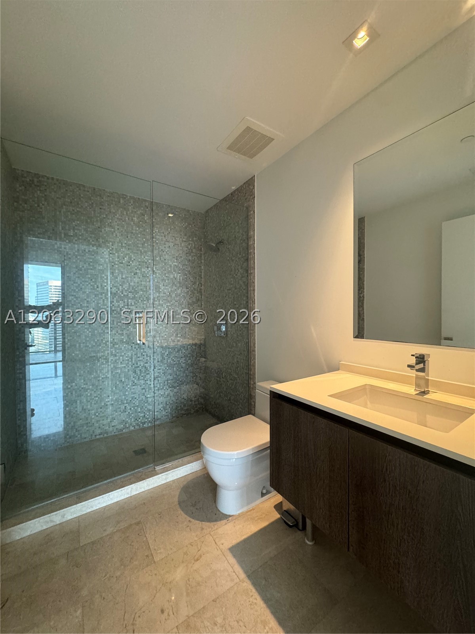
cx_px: 238
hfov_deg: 85.7
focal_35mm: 14
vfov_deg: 102.1
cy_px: 317
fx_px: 256
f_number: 2.2
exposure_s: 1/60
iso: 500
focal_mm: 2.22
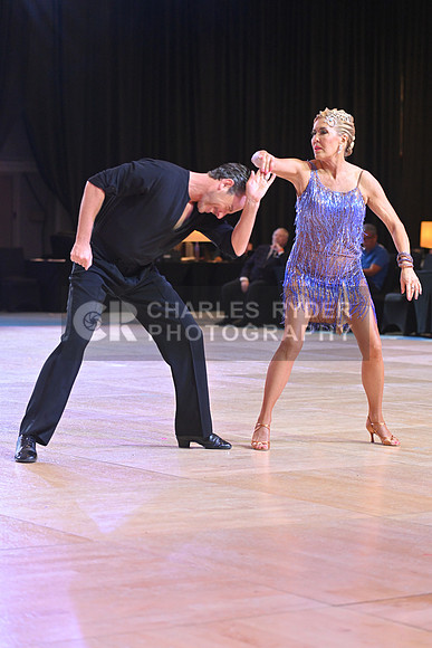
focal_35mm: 98
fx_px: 1763
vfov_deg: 20.8
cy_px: 324
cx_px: 216
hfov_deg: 14.0
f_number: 4
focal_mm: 98
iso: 2000
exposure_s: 1/250
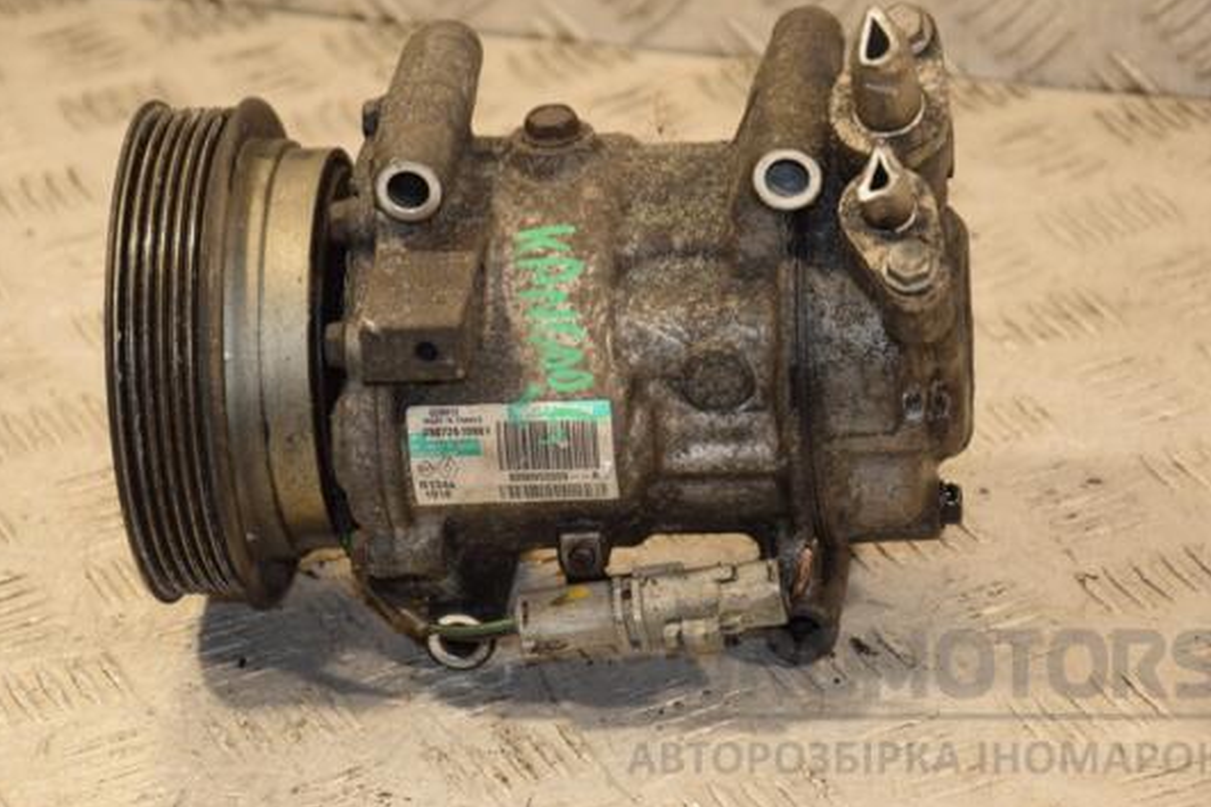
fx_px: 5247
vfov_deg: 8.8
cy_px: 360
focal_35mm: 156
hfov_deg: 13.2
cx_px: 584
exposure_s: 1/125
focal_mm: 92
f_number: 5.6
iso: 800
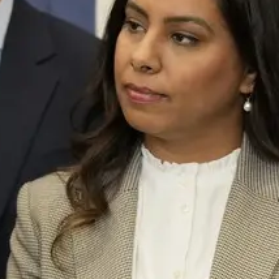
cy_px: 140
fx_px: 3264
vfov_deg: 4.9
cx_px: -327
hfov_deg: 4.8
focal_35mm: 358
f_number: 3.5
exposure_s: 1/160
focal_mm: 75
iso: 1600
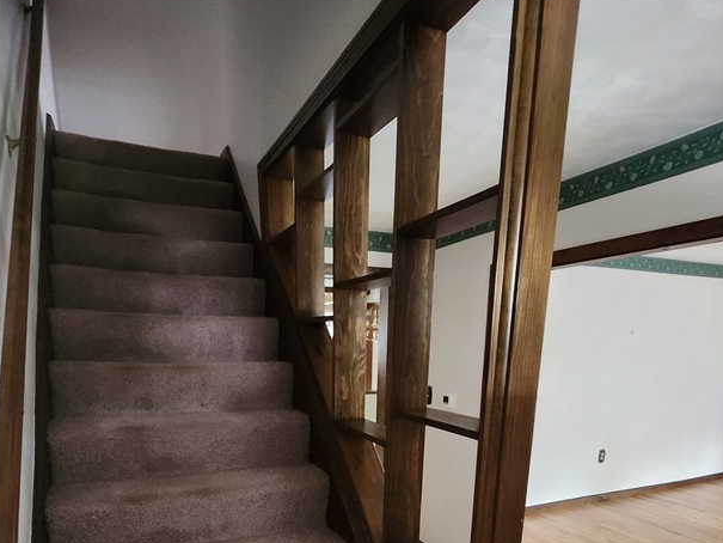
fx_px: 460
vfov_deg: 55.8
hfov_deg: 76.2
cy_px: 451
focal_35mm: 22
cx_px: 333
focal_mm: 1.74
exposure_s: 1/24
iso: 800
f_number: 2.2
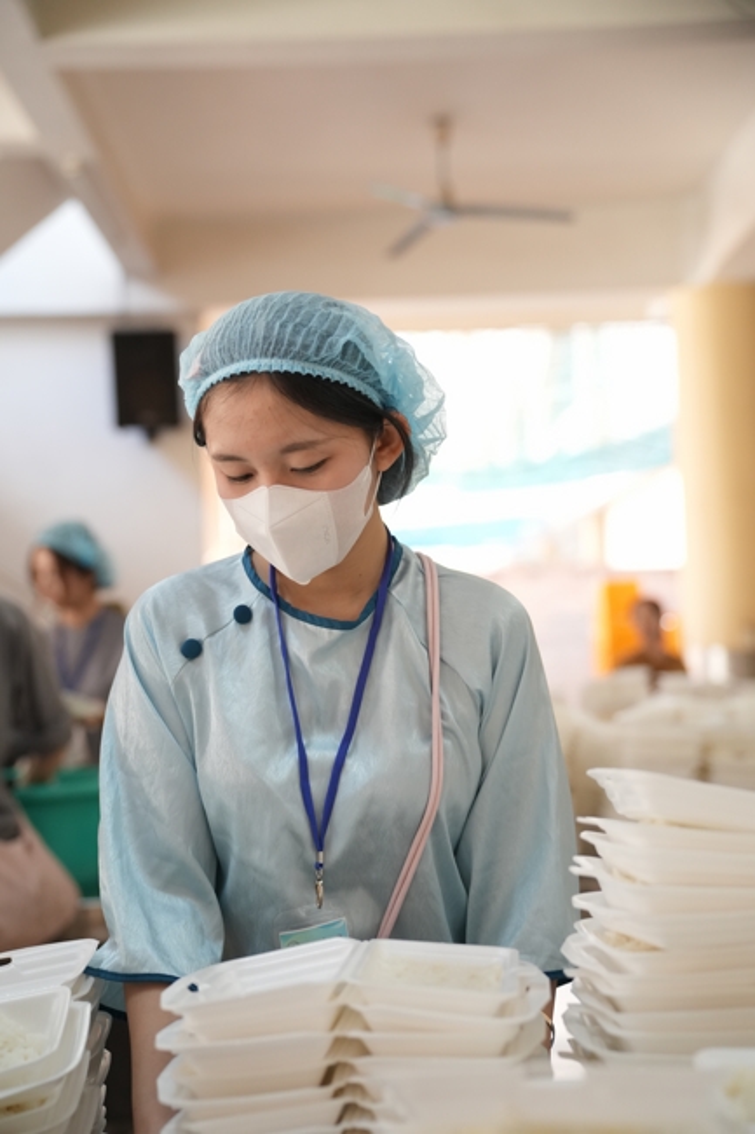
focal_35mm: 48
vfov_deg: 41.1
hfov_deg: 28.1
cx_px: 378
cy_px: 567
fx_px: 1511
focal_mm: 48
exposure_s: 1/250
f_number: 2.5
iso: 2000
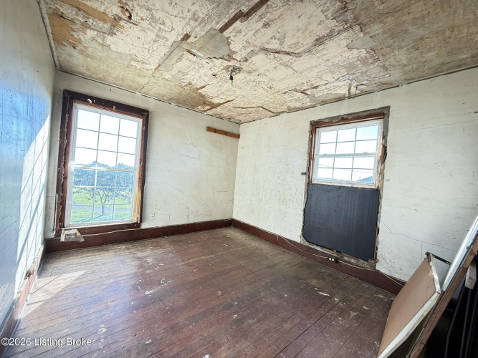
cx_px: 239
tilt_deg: +0.9
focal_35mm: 14
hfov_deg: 102.1
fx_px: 193
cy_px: 179
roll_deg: -6.0
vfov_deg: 85.7
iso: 100
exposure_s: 1/99
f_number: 2.2
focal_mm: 2.22
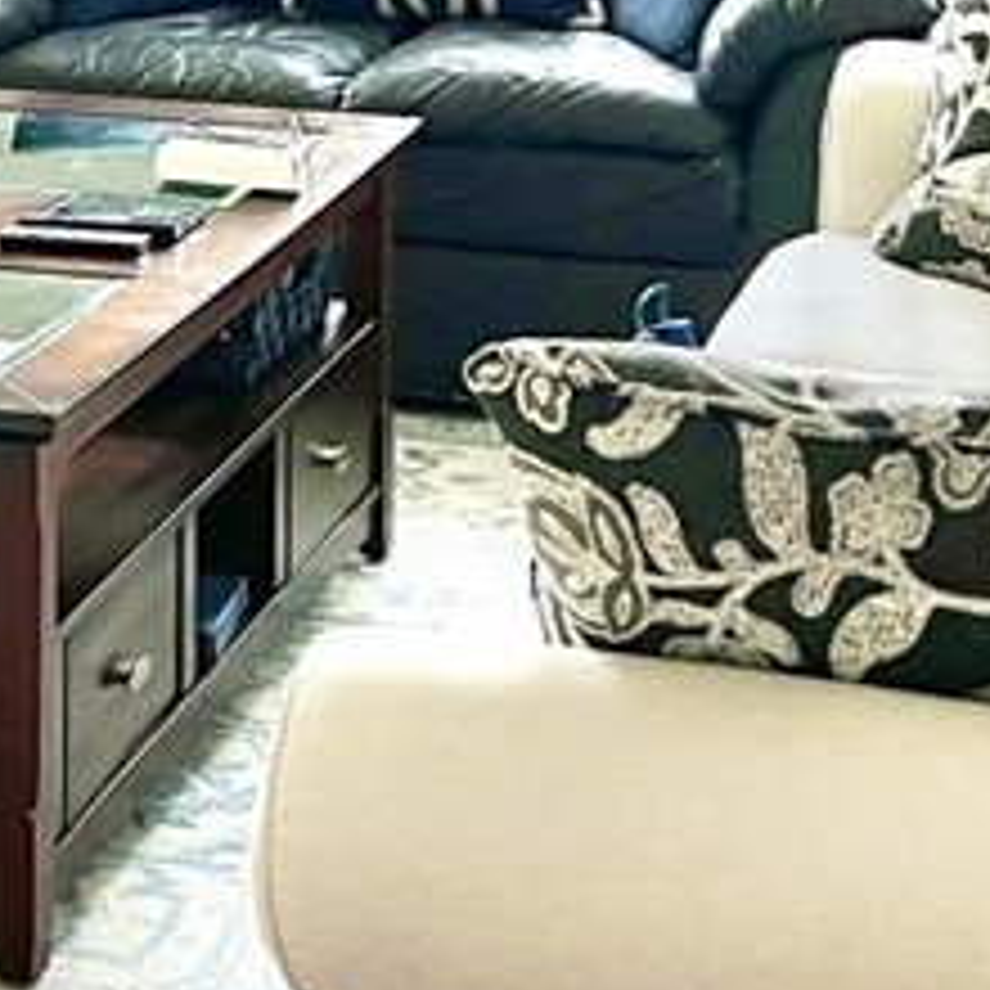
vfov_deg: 15.6
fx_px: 3462
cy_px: -252
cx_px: 216
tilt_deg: -4.9
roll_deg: -1.8
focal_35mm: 107
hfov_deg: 16.2
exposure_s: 1/70
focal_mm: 5.7
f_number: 1.5
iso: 125
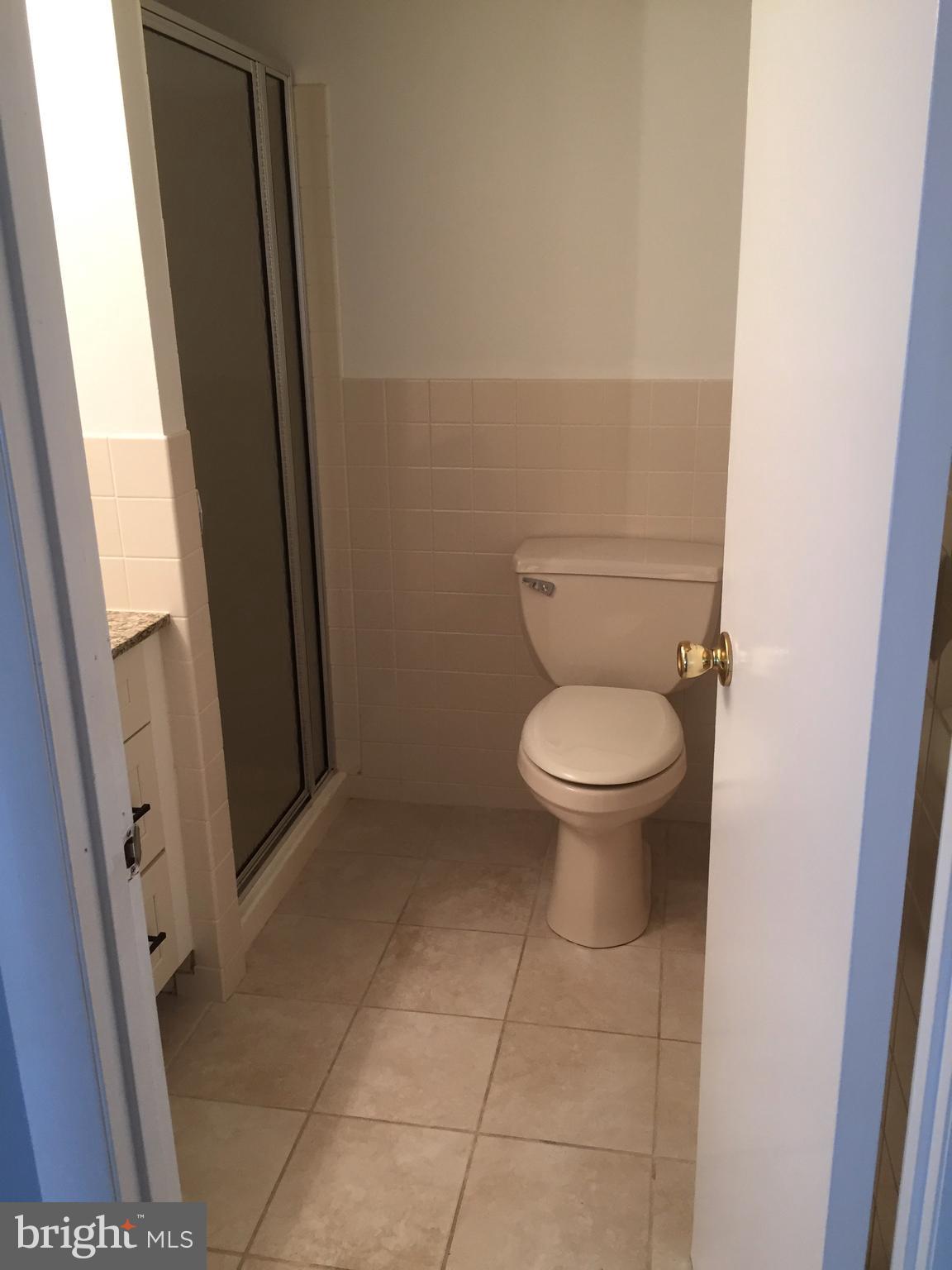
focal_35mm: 29
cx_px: 476
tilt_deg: -18.6
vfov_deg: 61.7
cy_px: 635
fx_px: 1063
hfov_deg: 48.2
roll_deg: +1.8
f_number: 2.2
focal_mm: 4.15
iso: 80
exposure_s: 1/30
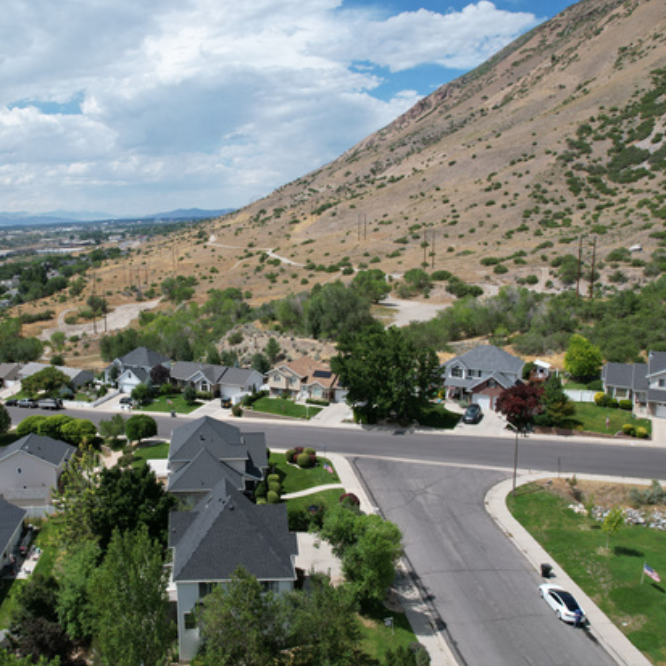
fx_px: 631
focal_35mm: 29
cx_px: 208
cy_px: 328
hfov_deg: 54.2
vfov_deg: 55.6
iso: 120
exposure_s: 1/2500
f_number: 2.8
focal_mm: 8.38
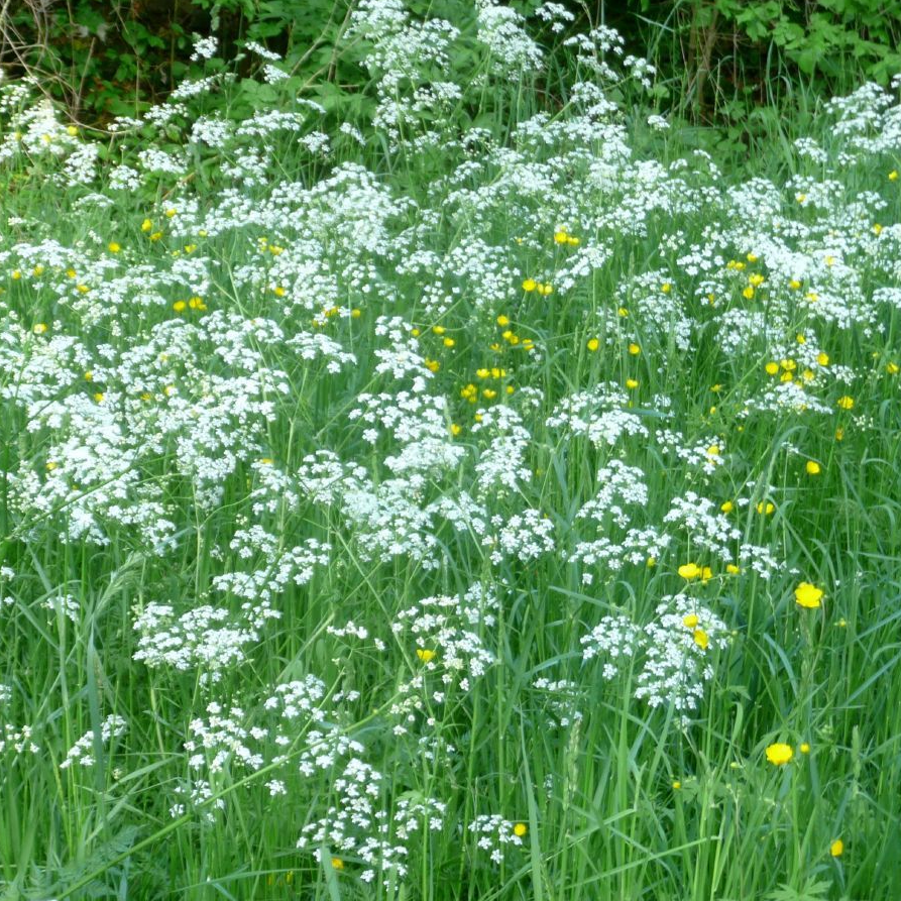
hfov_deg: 15.3
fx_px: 3357
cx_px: 417
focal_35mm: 114
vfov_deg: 15.3
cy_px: 451
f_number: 4.7
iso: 125
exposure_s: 1/30
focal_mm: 15.7
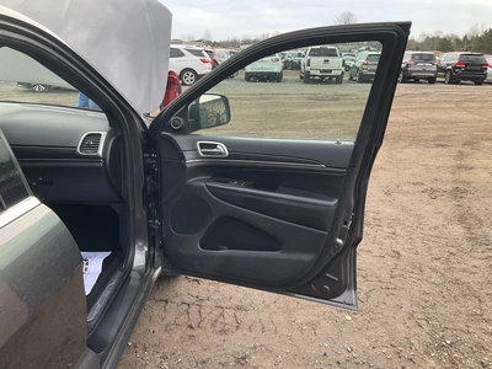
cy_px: 184
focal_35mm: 29
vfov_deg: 48.2
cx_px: 246
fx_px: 412
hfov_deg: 61.7
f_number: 1.8
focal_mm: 3
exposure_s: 1/122
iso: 32
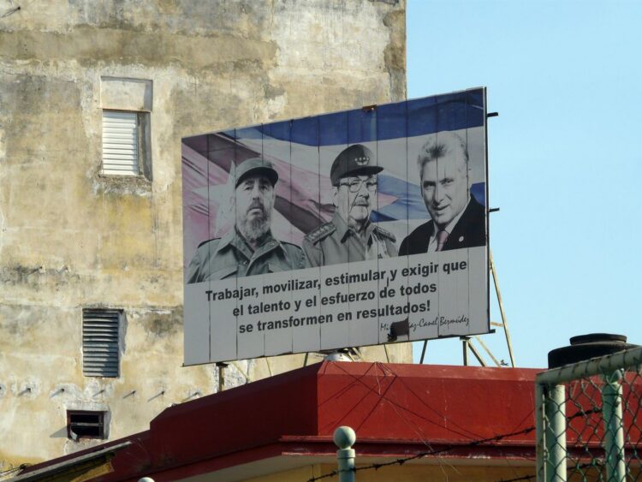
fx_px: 3117
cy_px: 241
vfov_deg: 8.8
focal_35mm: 168
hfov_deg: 11.8
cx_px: 321
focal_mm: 27.6
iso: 100
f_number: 4
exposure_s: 1/1000
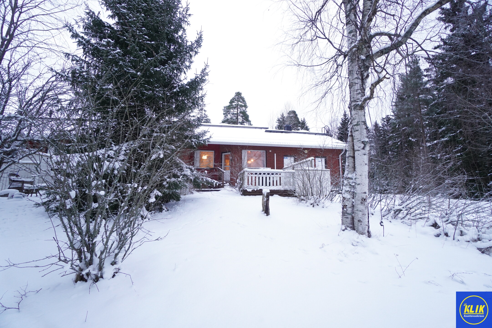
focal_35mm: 15
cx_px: 246
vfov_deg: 77.3
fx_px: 205
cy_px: 164
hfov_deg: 100.4
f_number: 4
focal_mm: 10
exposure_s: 1/30
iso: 640
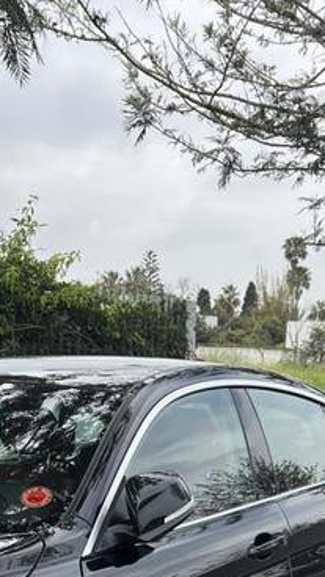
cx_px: 174
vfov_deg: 27.8
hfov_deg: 18.0
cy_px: 678
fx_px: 1024
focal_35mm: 67
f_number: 1.5
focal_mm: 5.7
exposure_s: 1/1280
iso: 50
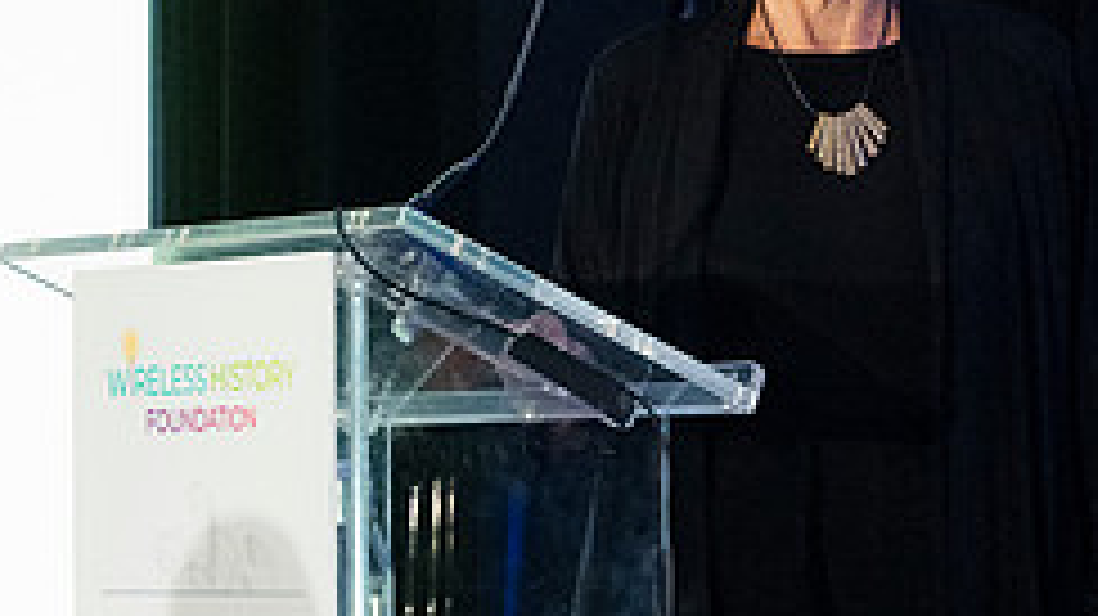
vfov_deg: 6.0
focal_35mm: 203
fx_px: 5908
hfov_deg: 10.6
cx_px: 644
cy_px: 306
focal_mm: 70
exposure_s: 1/125
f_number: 4
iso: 9000
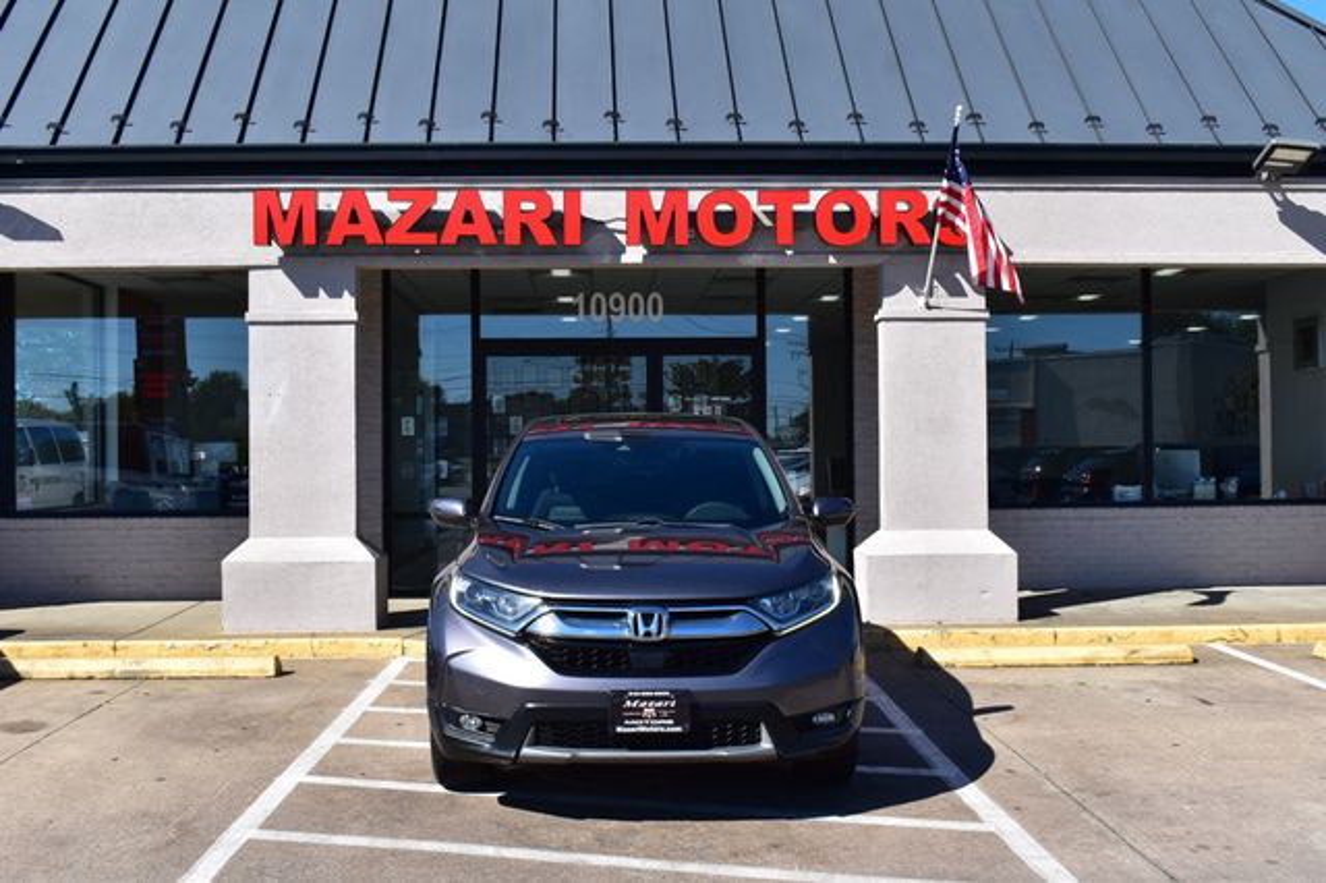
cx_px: 663
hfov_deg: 47.9
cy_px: 442
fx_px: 1491
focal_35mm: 40
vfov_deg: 33.0
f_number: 11
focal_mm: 27
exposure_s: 1/500
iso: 360
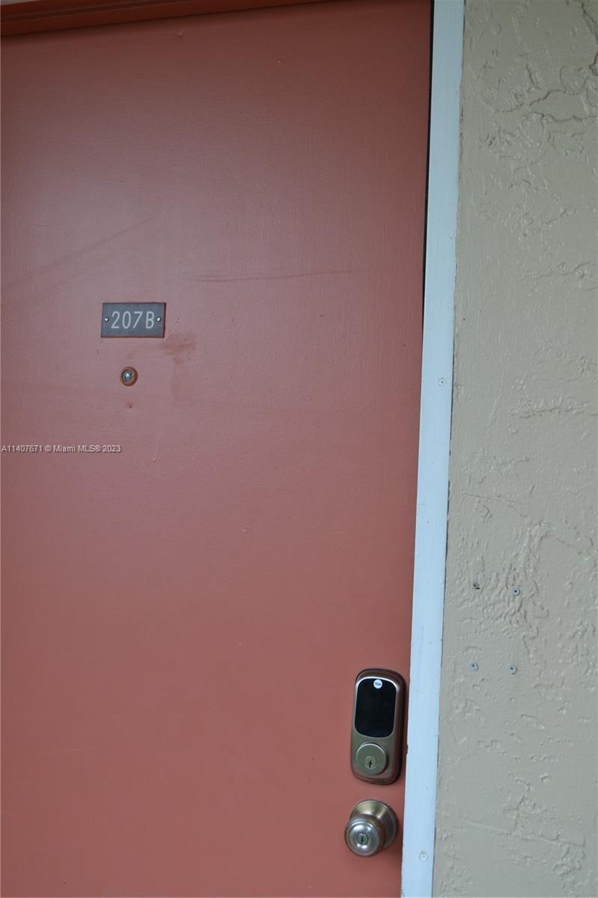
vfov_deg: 49.6
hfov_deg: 34.2
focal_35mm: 39
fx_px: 973
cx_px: 299
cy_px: 449
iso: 400
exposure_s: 1/100
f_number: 5
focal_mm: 26
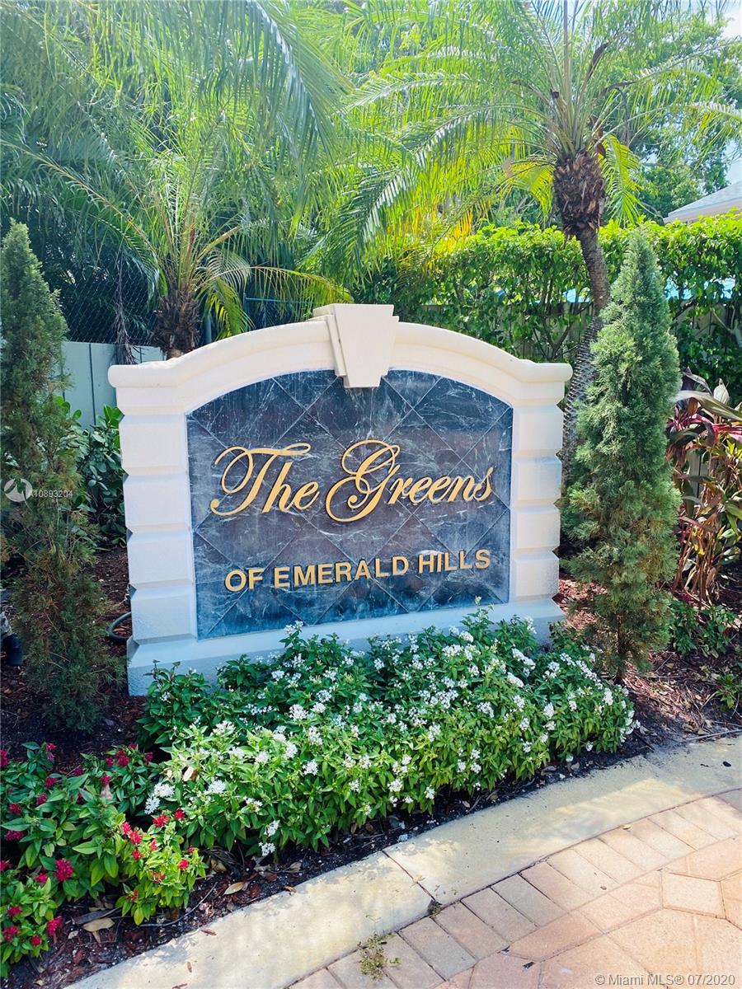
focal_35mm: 26
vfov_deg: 67.3
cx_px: 371
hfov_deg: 53.1
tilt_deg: -9.3
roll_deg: +0.1
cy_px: 494
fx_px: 743
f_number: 1.8
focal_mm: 4.25
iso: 32
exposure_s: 1/451
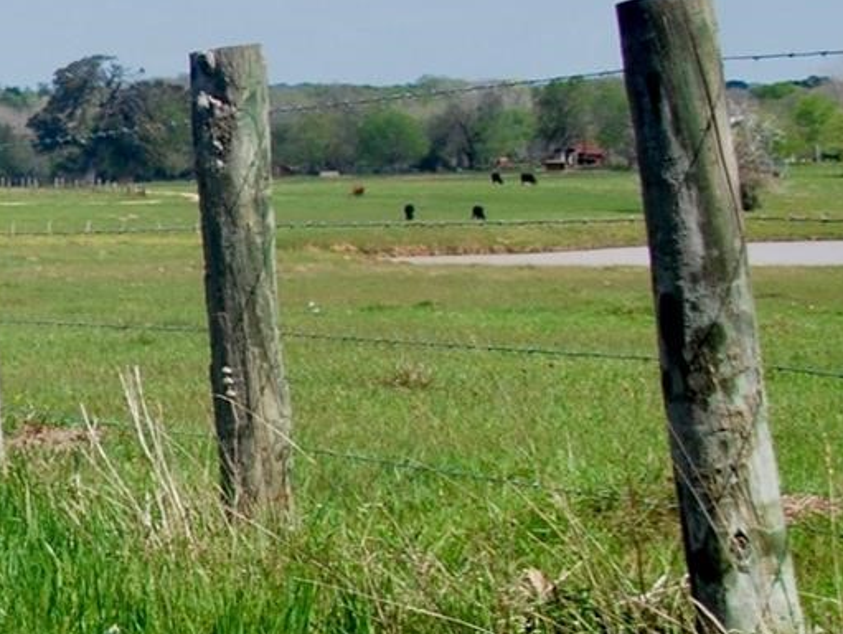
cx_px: -726
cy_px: 320
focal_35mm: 185
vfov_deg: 8.0
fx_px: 4508
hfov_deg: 10.0
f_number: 8
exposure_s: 1/250
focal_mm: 32
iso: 100
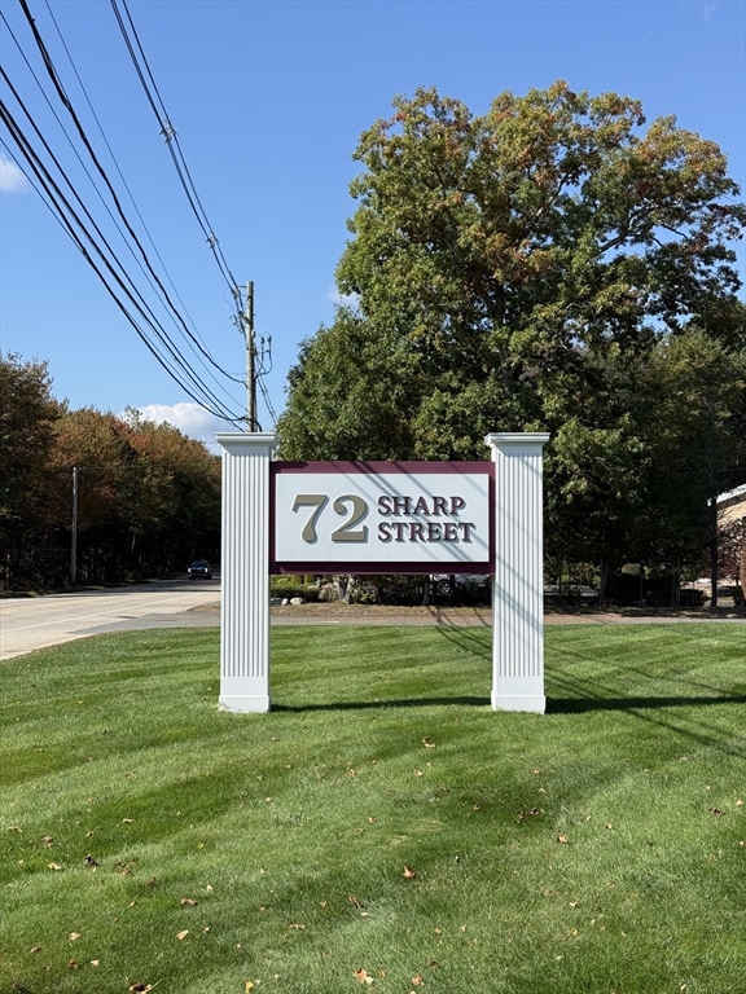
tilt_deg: +1.1
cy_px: 497
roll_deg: -0.7
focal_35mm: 48
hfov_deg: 30.3
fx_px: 1379
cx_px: 373
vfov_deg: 39.7
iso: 64
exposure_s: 1/4098
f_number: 1.78
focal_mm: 6.76
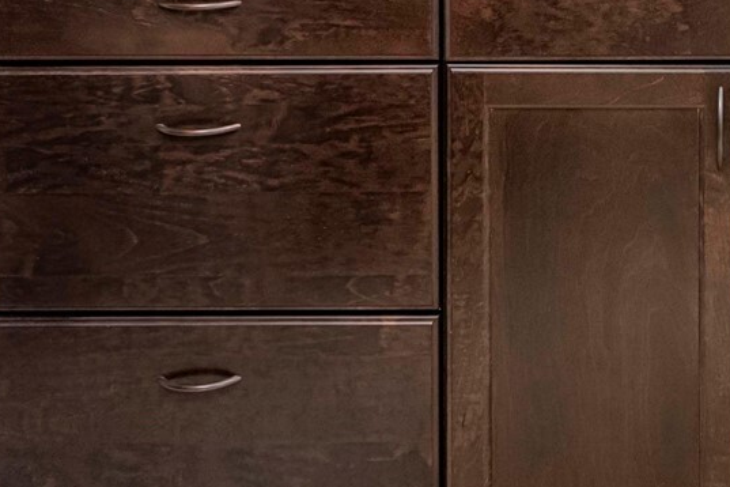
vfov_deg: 19.3
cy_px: -279
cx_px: 769
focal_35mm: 60
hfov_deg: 30.5
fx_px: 1217
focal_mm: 19
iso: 1000
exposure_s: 1/20
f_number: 7.1
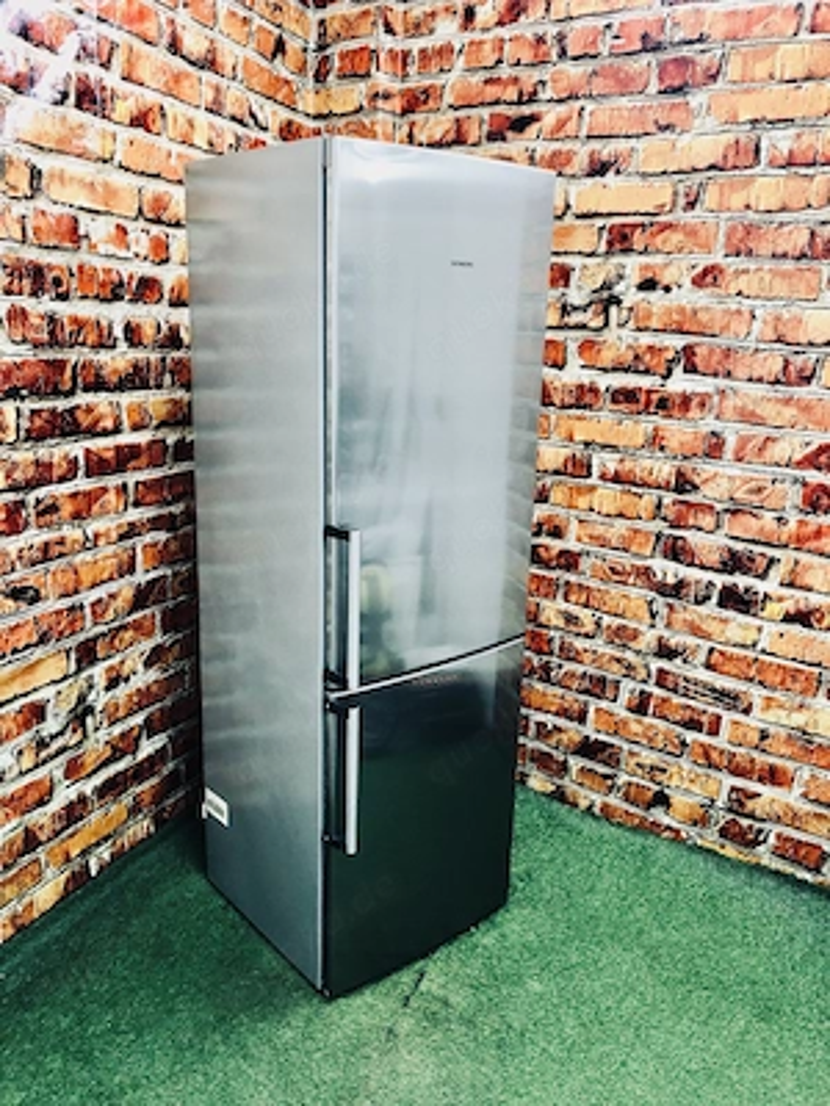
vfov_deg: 63.4
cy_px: 553
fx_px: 895
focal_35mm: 28
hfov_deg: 49.7
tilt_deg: -14.9
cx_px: 415
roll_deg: -2.4
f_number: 1.8
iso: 40
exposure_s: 1/17
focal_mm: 3.99
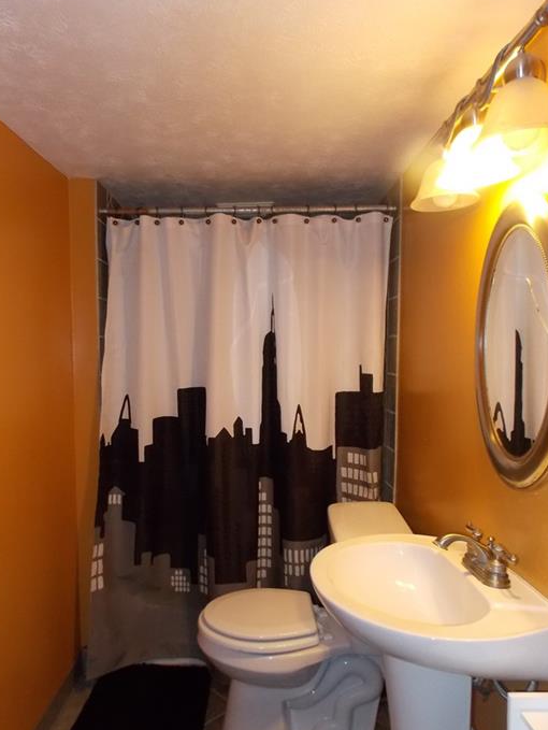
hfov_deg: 53.0
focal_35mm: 26
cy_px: 396
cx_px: 249
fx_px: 548
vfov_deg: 67.2
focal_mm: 4
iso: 400
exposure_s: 1/30
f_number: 3.1
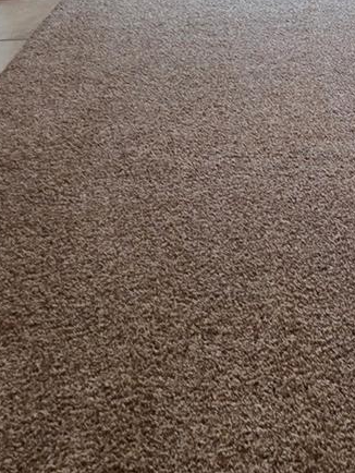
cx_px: 385
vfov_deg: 30.1
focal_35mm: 46
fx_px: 628
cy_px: -180
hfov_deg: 28.7
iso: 80
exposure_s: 1/52.5
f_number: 1.9
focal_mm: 2.2
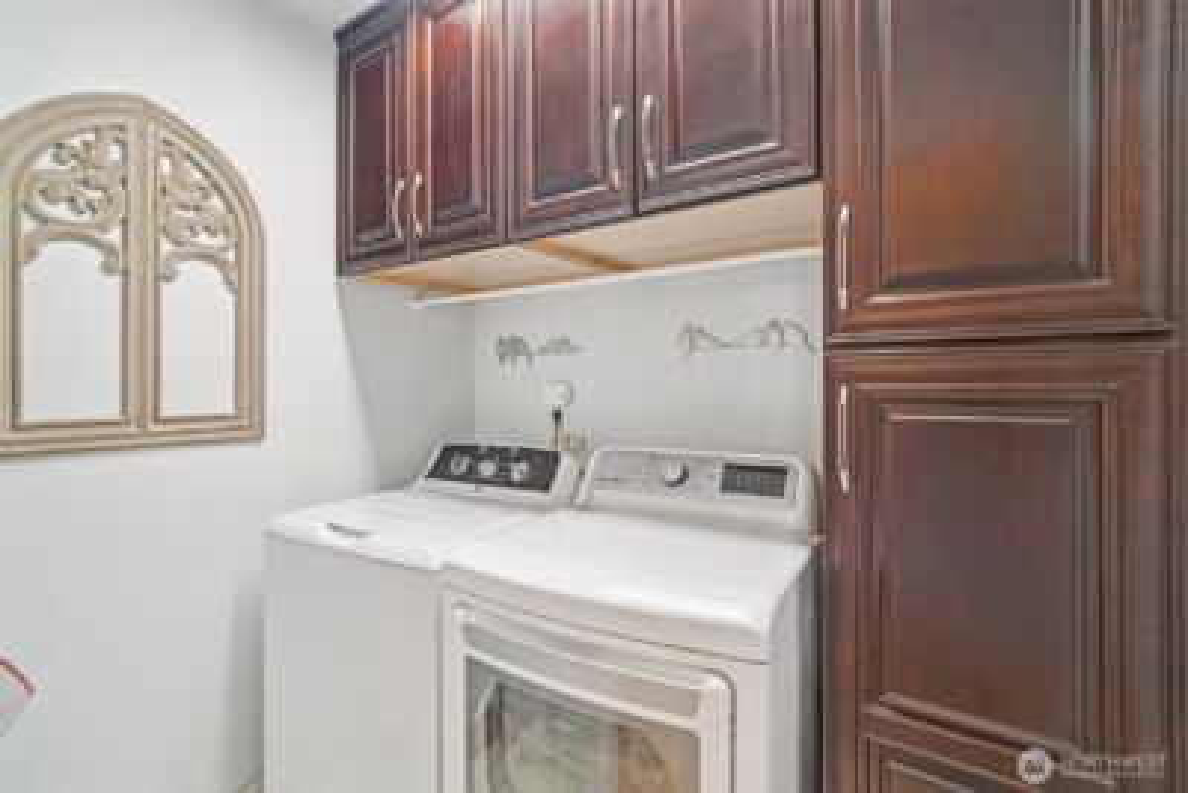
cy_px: 396
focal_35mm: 16
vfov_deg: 73.8
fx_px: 528
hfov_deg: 96.7
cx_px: 594
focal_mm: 16
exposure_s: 1/13
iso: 1600
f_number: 8
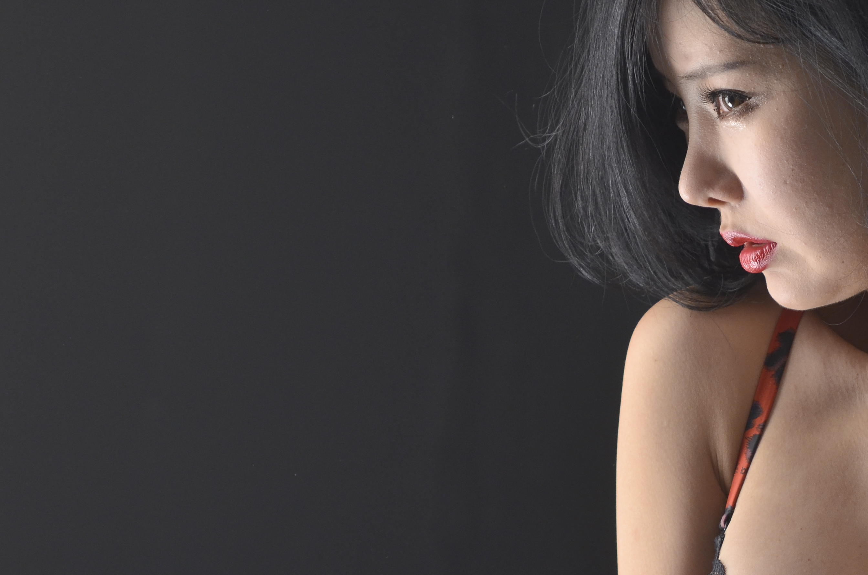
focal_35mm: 289
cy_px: 267
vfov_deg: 4.7
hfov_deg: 7.1
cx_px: 791
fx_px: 6952
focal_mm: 105
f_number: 4
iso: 400
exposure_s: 1/160
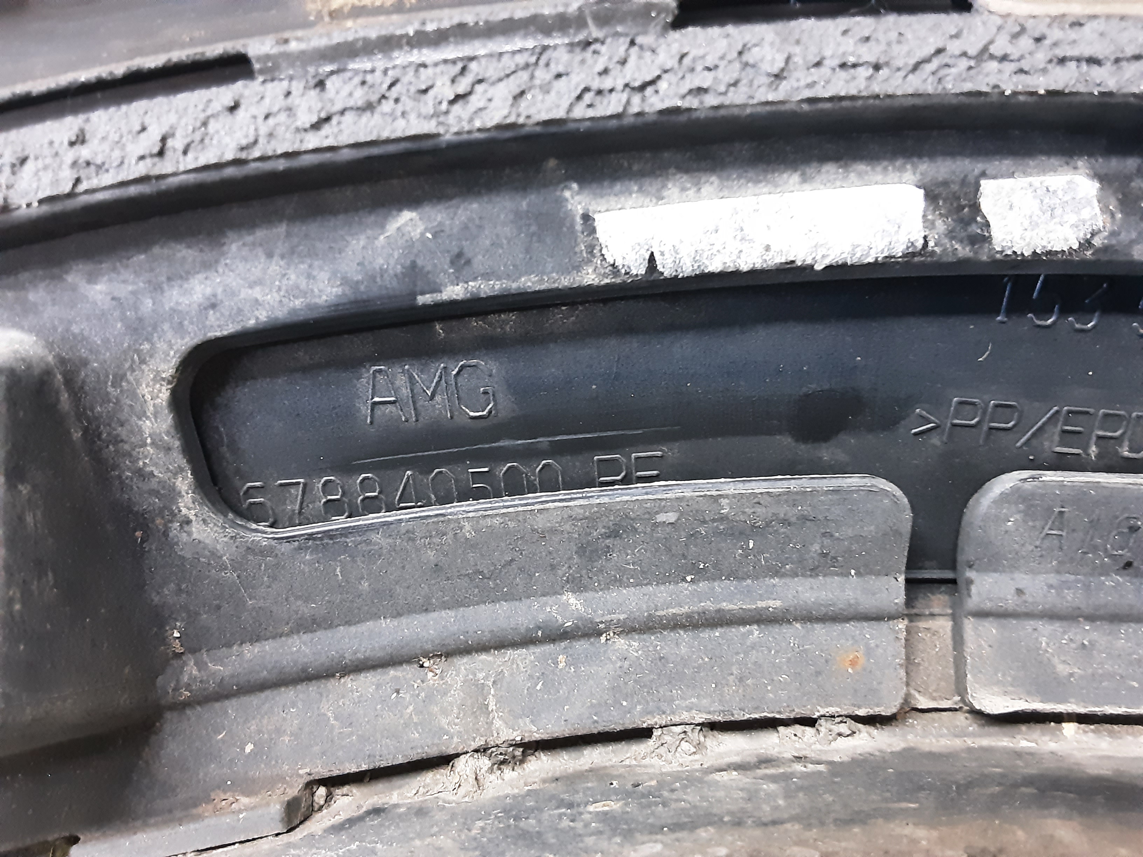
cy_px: 428
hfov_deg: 65.3
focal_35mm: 27
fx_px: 892
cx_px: 572
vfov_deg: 51.4
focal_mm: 2.91
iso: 500
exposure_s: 1/20
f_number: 1.9
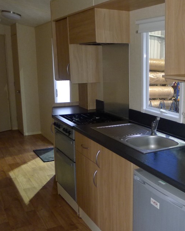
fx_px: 281
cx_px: 156
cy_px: 126
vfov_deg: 44.7
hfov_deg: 35.0
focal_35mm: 41
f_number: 2
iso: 320
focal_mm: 5.1
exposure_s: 1/8
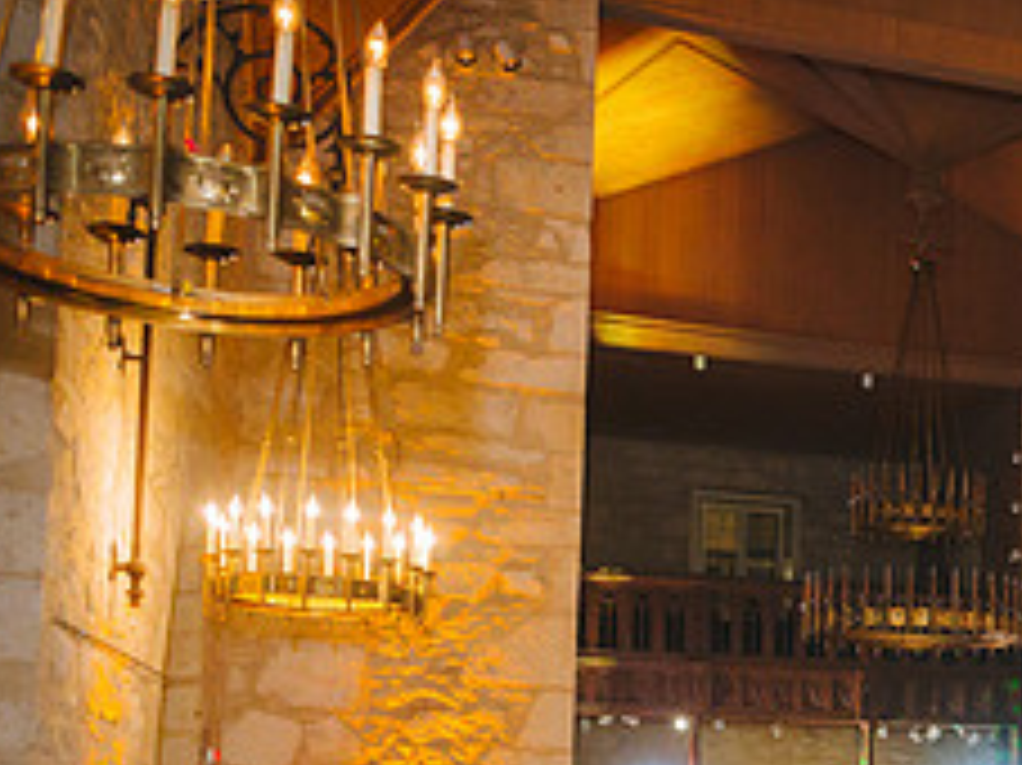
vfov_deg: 23.8
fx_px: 1741
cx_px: 1130
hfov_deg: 29.4
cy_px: 742
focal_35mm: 59
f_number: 2.8
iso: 2500
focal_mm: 24
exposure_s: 1/160
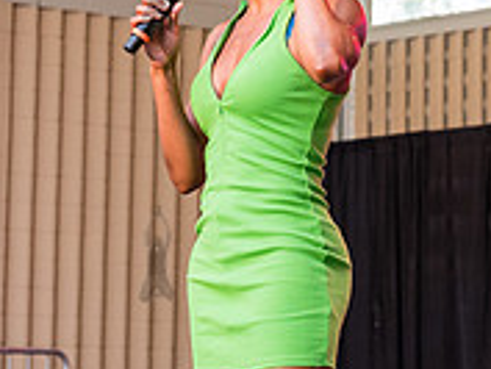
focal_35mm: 178
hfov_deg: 11.0
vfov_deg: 8.3
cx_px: 513
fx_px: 2526
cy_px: 118
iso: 1000
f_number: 4.5
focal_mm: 56
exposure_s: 1/125
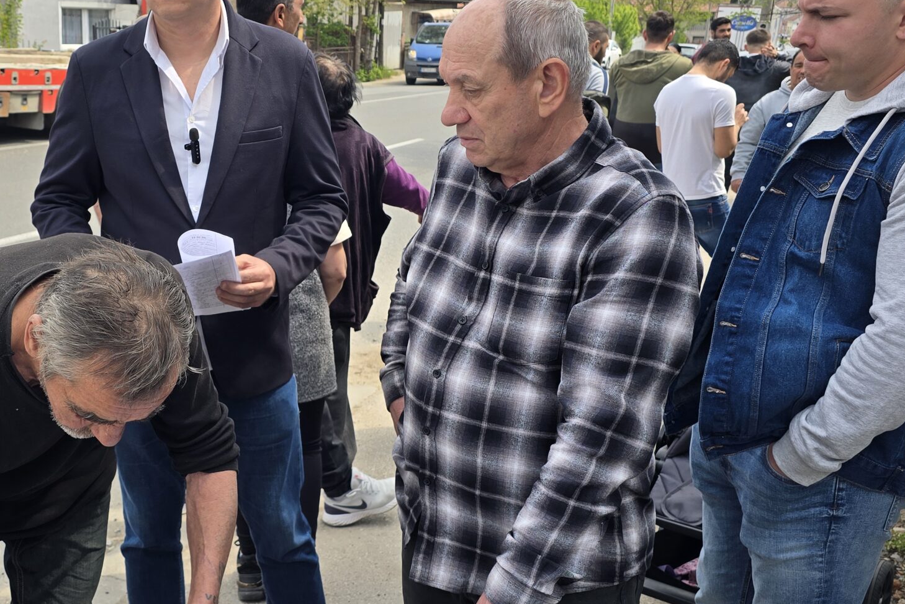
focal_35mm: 42
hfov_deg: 45.0
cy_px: 322
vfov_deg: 31.9
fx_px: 1056
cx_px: 238
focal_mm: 6.3
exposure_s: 1/504
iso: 12
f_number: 1.7
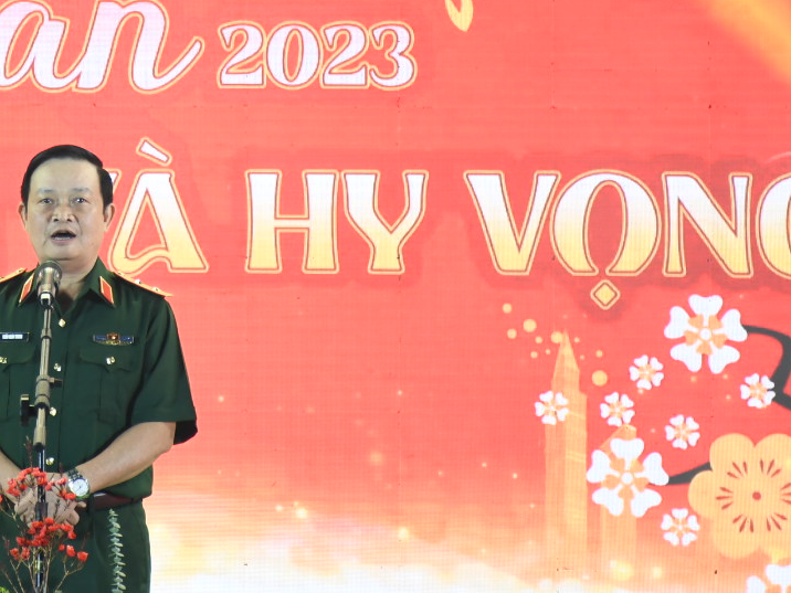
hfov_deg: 6.4
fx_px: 7061
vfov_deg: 4.8
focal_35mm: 309
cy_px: 59
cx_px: 54
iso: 640
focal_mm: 95
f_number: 5.3
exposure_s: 1/100
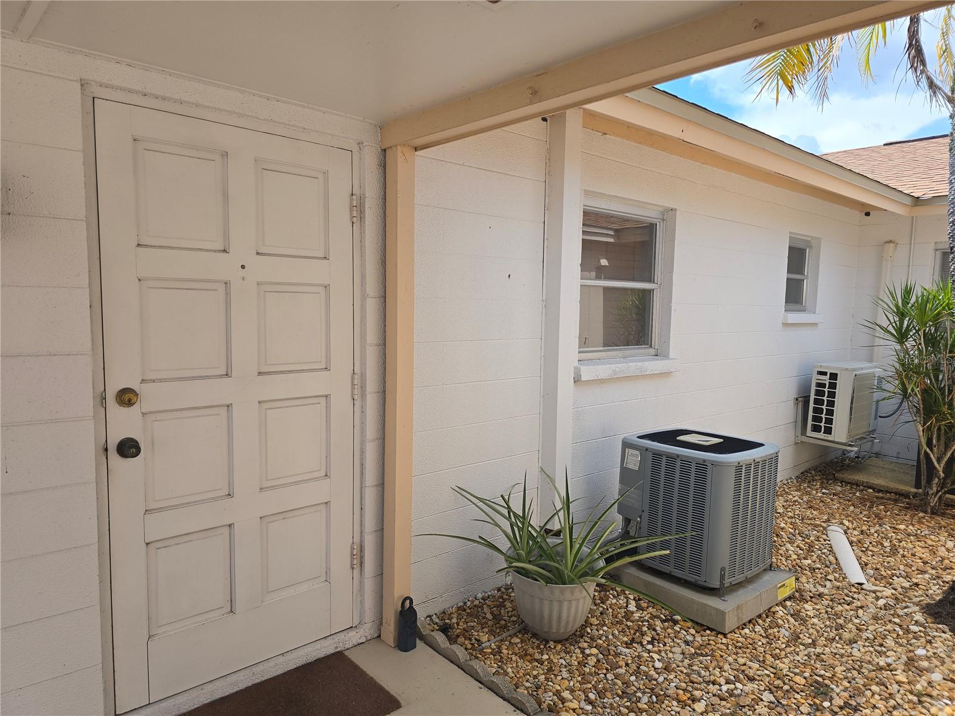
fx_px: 635
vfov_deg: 58.9
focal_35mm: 23
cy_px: 358
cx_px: 478
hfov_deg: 73.9
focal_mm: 6.3
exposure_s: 1/392
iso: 12
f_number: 1.7
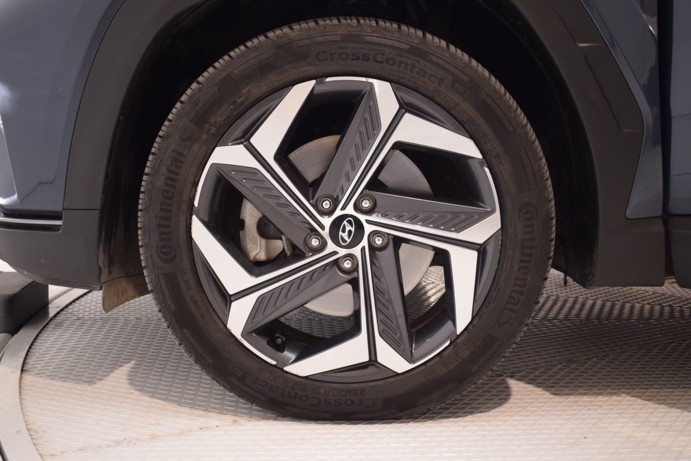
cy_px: 230
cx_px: 346
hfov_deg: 43.6
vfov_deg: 29.9
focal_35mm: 45
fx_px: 864
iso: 1000
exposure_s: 1/60
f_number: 4.2
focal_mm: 30
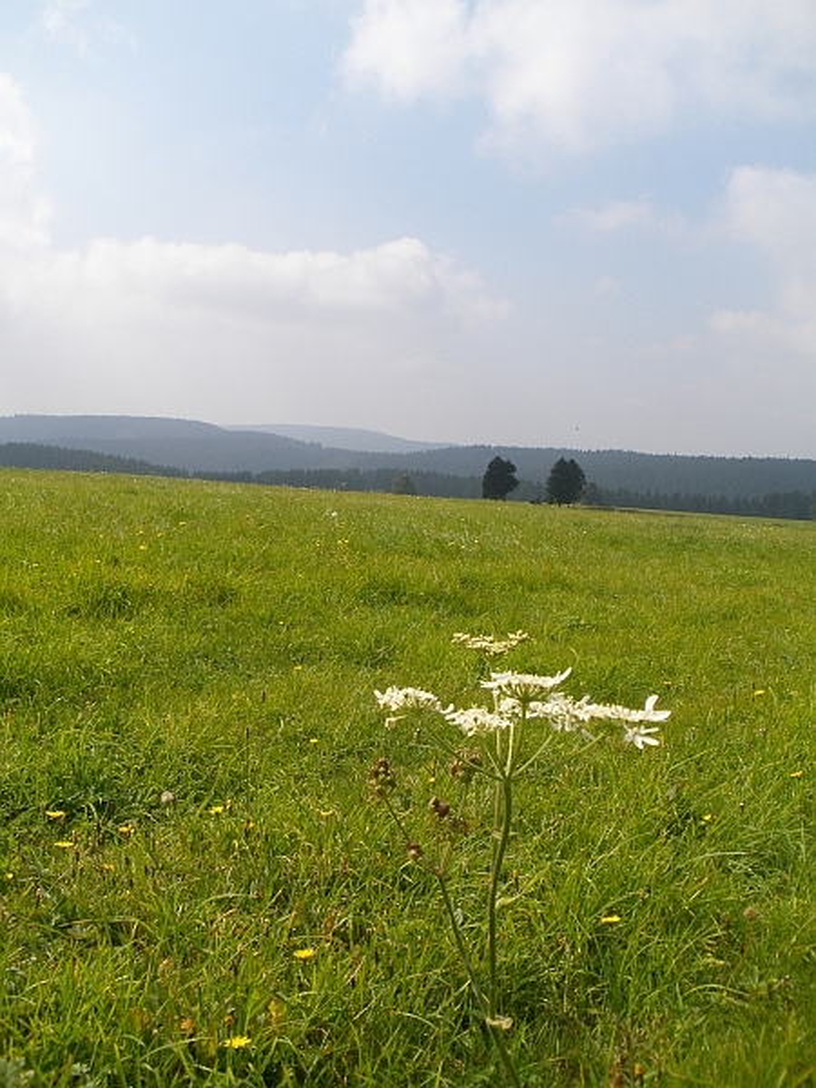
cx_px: 408
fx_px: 1131
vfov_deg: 51.4
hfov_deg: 39.7
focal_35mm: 36
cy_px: 544
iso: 80
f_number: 5.6
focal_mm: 6.3
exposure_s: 1/500
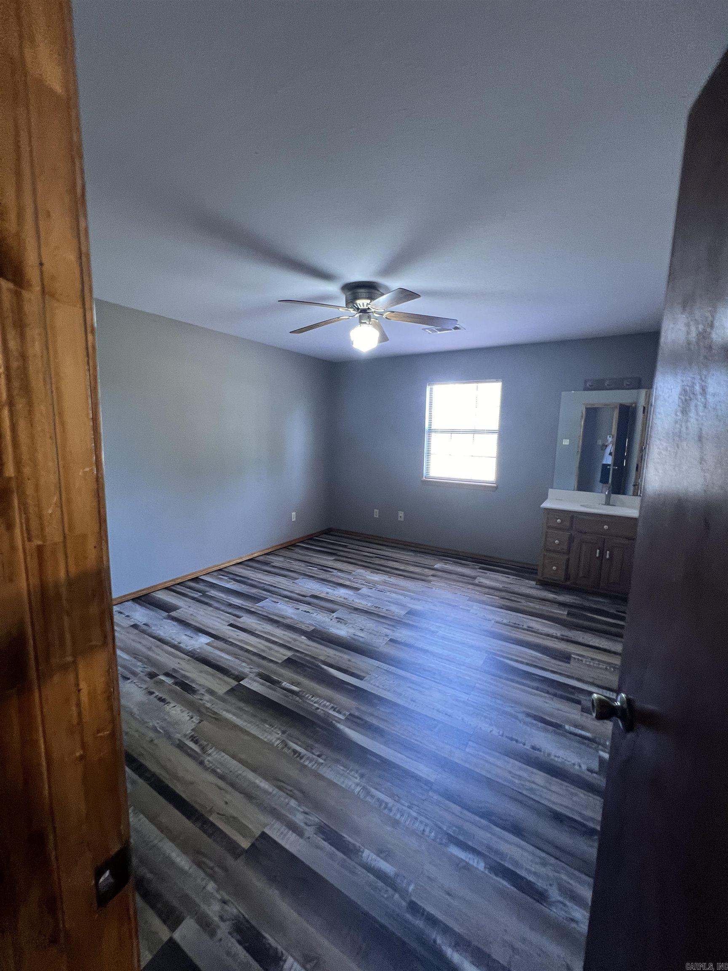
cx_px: 364
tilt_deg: -7.2
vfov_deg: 106.2
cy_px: 486
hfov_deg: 89.9
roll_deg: +1.4
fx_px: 365
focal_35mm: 13
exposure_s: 1/30
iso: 200
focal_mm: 1.57
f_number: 1.8
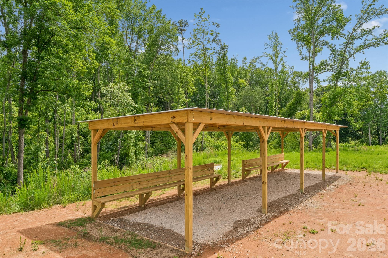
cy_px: 129
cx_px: 194
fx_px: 259
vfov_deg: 53.1
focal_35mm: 24
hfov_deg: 73.7
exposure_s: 1/13
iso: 100
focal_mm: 24
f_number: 22
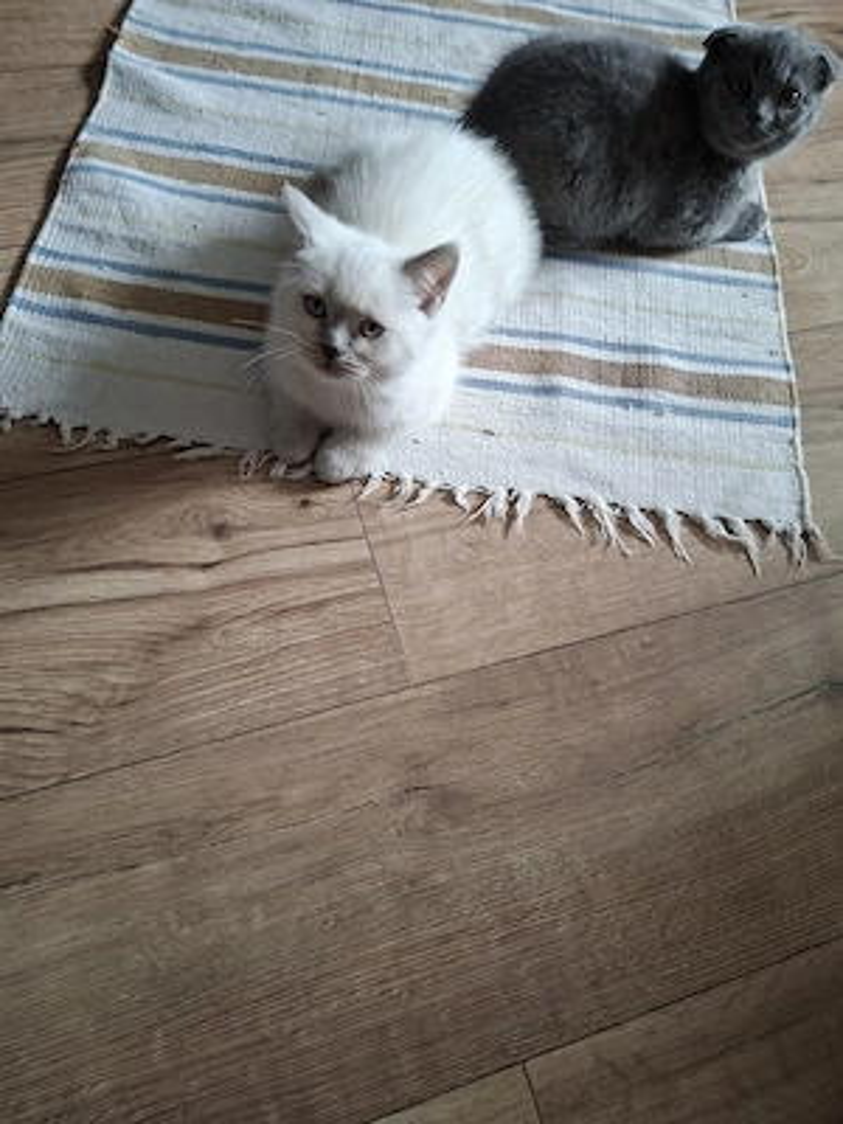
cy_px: 562
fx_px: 747
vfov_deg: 73.9
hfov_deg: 58.9
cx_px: 422
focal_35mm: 23
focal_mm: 5.54
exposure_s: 1/50
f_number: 1.8
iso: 250
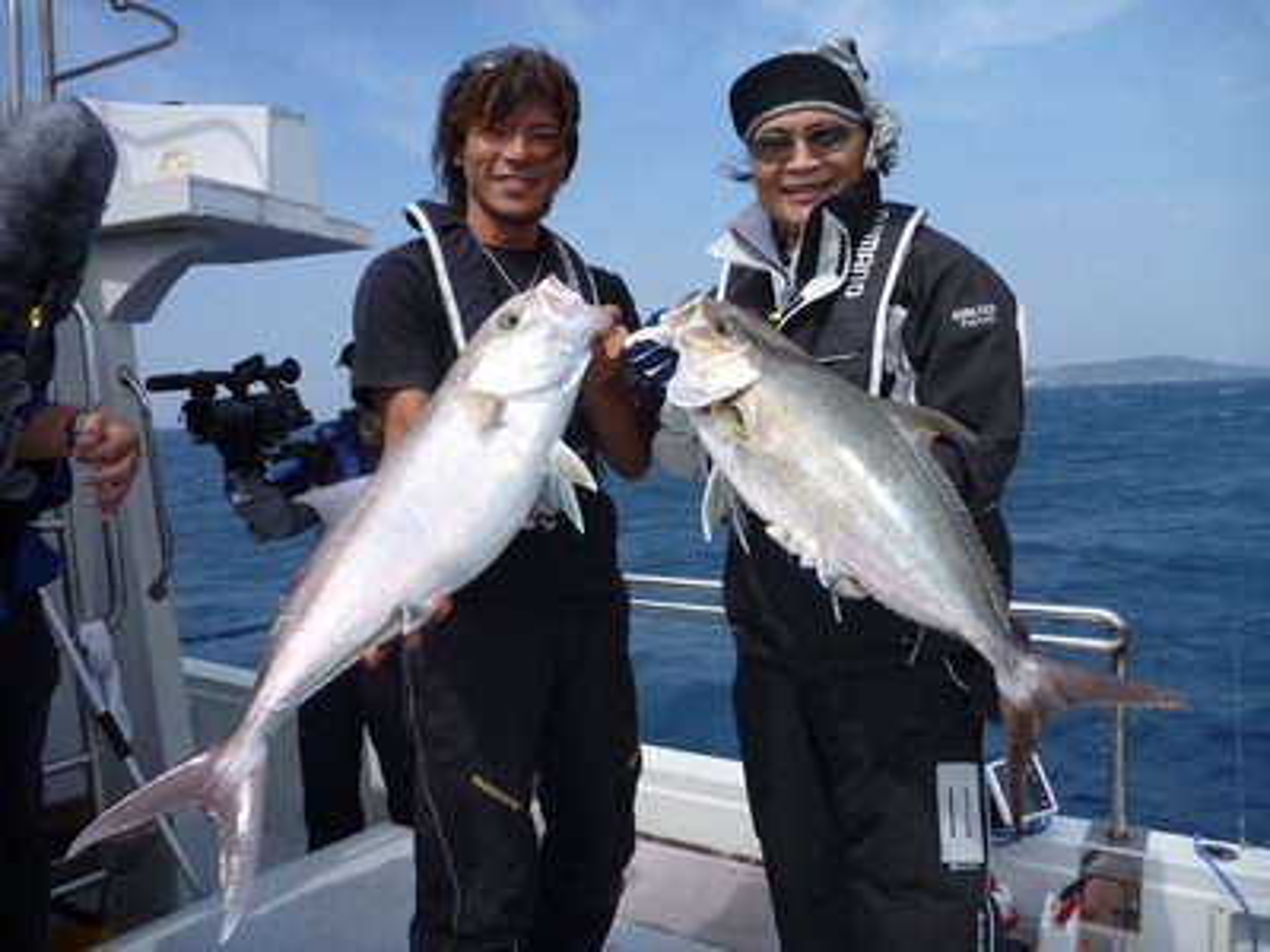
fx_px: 1027
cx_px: 635
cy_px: 476
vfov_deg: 49.7
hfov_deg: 63.4
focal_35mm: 28
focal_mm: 4.9
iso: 80
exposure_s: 1/1000
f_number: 3.3
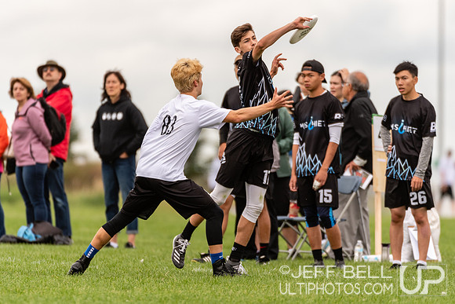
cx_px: 228
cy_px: 152
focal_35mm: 600
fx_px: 7585
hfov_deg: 3.4
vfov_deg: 2.3
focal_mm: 400
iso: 280
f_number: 4
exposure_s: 1/1000
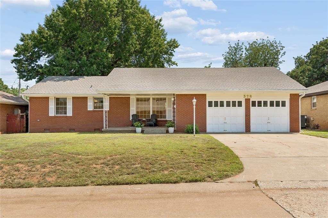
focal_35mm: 30
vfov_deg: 43.6
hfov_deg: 61.9
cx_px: 164
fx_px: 273
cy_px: 109
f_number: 8
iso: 640
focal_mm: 20
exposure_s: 1/1600
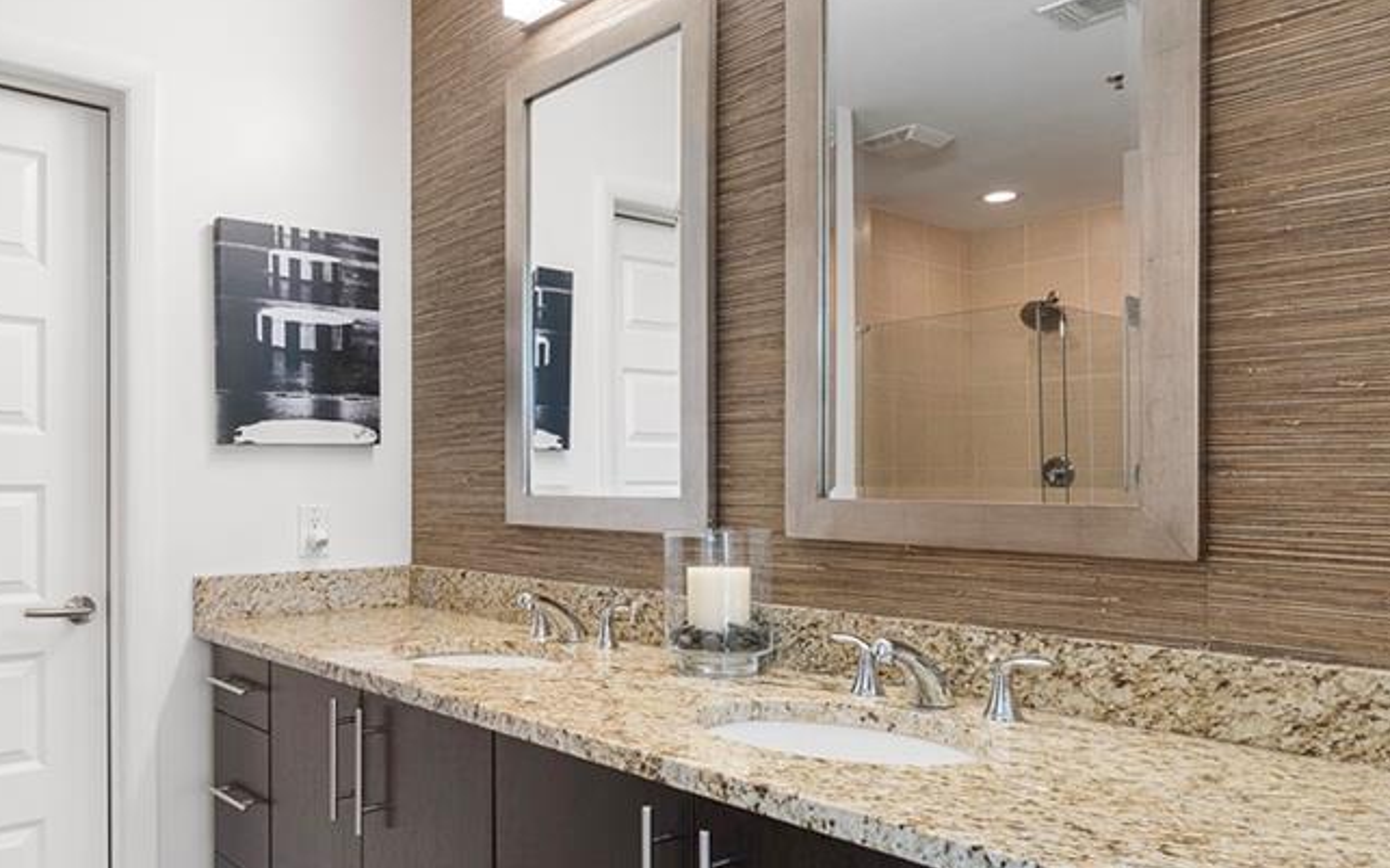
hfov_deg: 69.5
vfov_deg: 47.5
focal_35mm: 26
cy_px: 481
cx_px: 539
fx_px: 985
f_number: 8
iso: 640
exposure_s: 1/6
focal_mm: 16
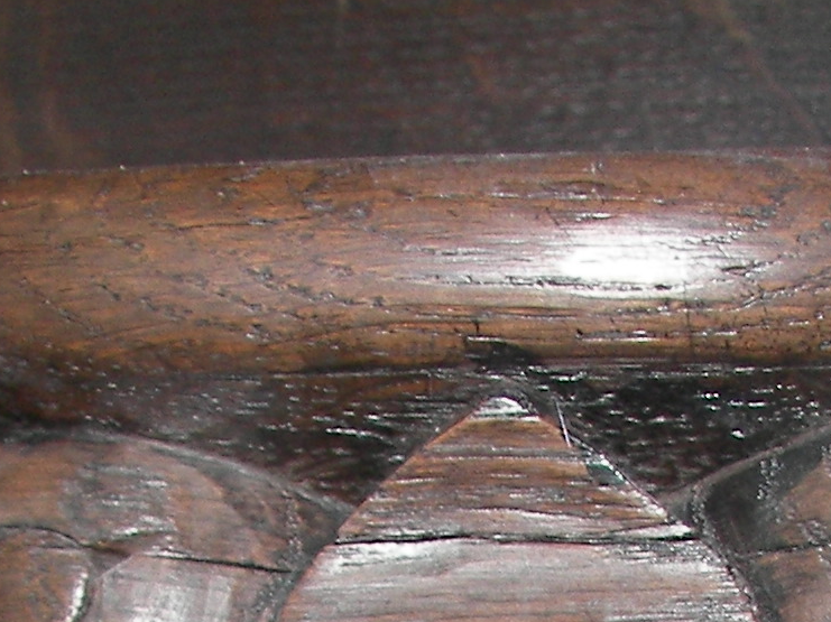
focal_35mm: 126
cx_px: 578
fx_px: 3023
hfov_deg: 15.6
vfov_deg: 11.1
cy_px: 1078
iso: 100
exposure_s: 1/30
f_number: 2.8
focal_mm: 6
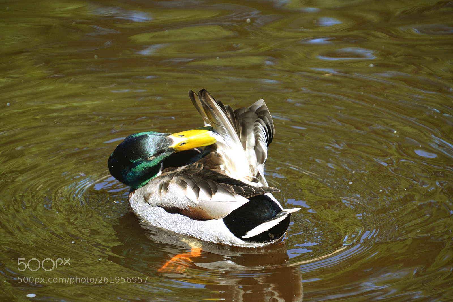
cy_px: 151
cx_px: 226
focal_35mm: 375
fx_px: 4717
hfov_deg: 5.5
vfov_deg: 3.7
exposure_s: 1/800
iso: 800
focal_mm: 250
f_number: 6.3
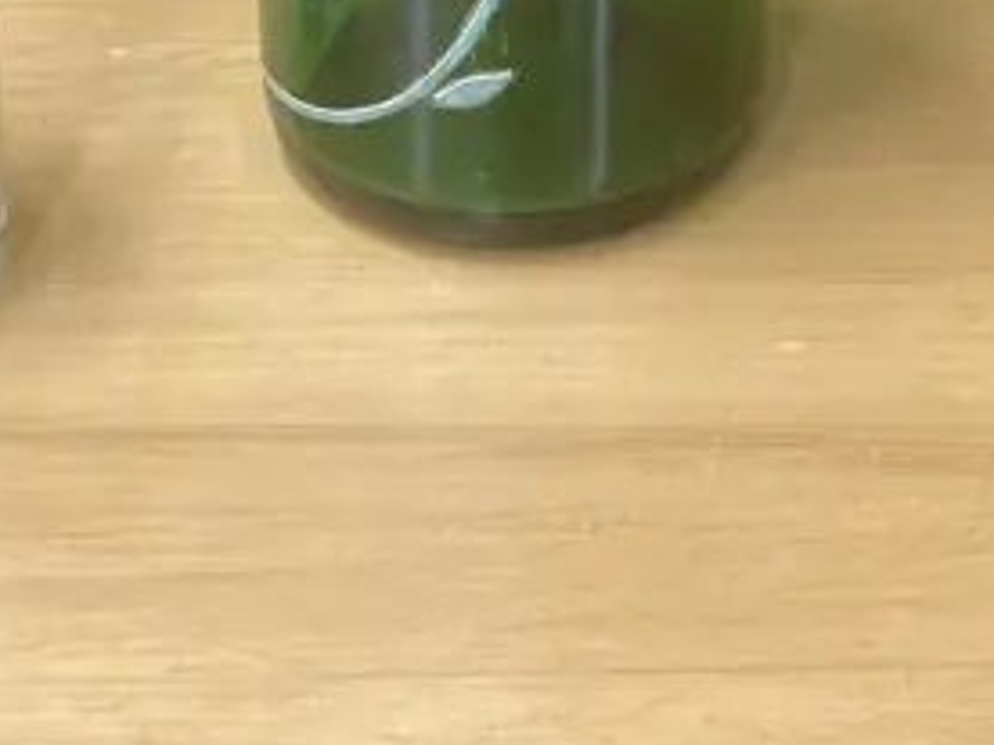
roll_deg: +0.5
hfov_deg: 18.9
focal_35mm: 104
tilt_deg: -19.7
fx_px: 2986
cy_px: -543
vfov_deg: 13.0
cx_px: 537
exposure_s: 1/50
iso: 160
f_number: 1.8
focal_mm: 3.99
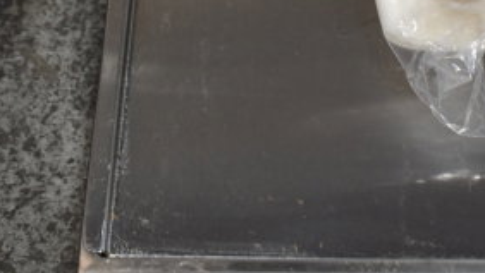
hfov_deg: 14.4
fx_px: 1901
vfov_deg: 7.8
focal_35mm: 148
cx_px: 459
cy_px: -286
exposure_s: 1/60
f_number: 4.2
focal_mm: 29
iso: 200
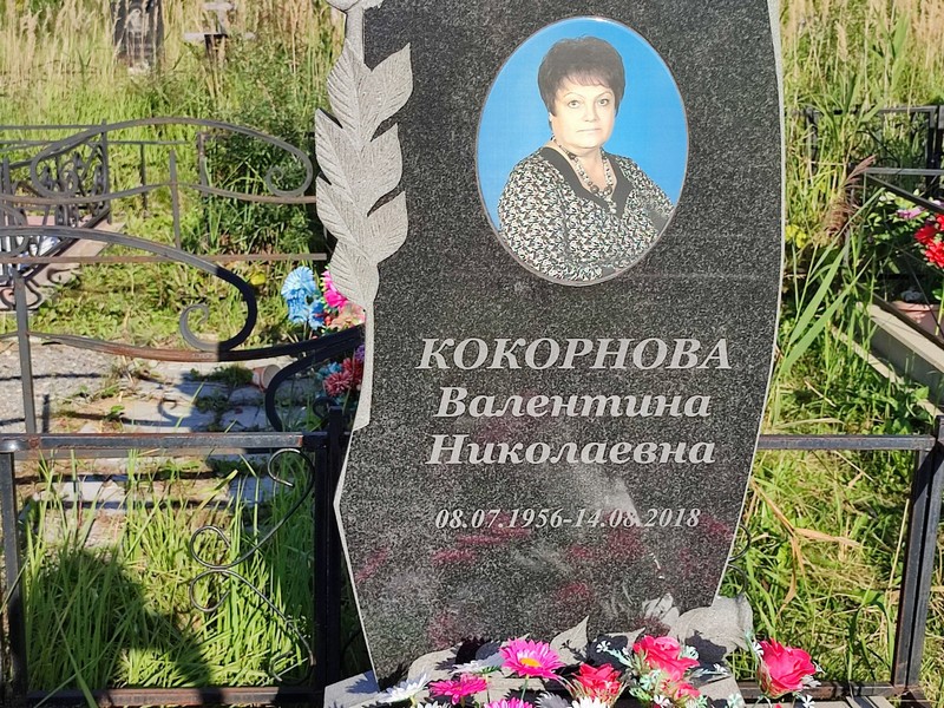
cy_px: 354
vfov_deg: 54.9
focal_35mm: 25
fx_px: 682
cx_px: 472
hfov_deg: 69.4
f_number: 1.9
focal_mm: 6.04
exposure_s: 1/651
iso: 50
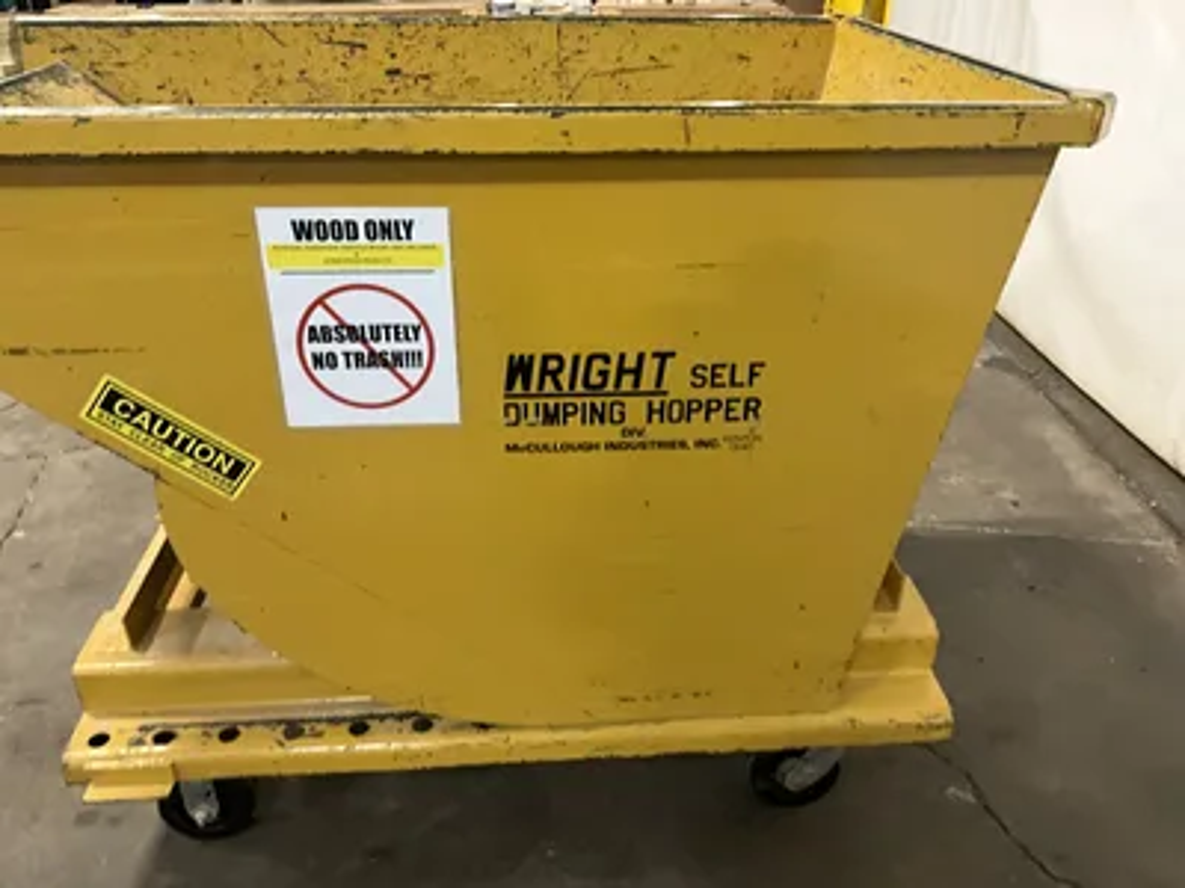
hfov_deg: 61.7
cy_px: 444
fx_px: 993
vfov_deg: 48.2
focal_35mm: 29
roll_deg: -4.4
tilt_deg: -28.6
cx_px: 592
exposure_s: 1/30
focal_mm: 3
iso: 320
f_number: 1.8
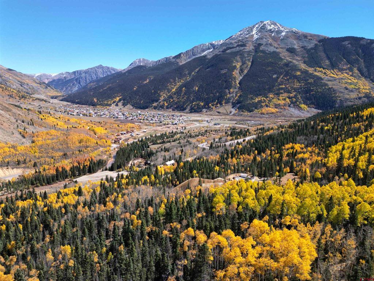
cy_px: 140
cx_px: 187
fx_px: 259
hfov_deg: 71.6
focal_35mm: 24
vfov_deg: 56.8
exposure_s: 1/40
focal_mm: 6.72
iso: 100
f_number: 1.7
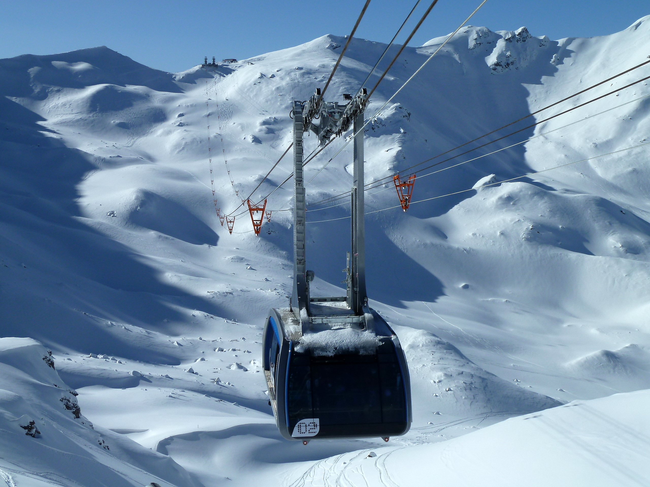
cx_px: 325
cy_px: 244
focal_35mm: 52
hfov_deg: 36.8
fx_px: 976
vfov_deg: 28.0
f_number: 5.6
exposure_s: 1/1000
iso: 80
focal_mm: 8.5
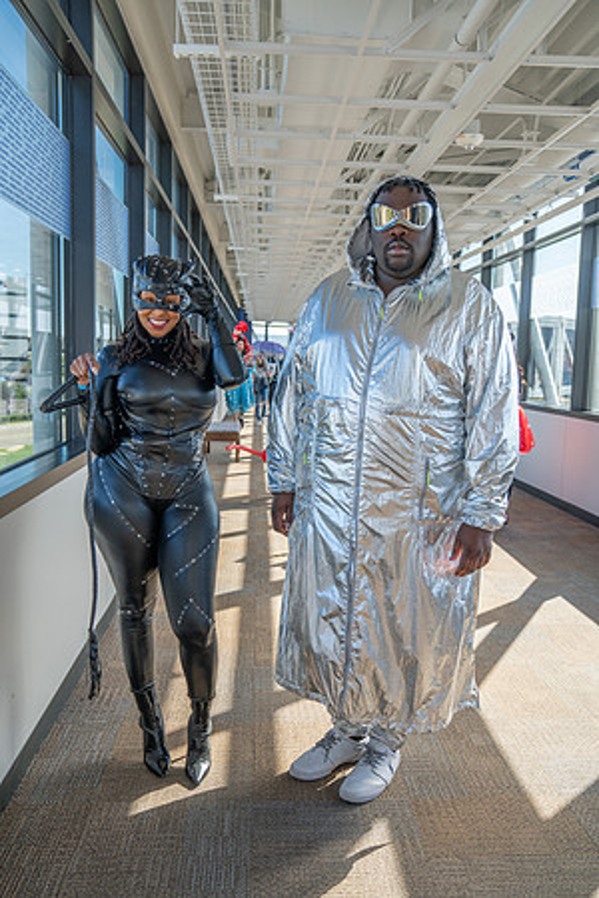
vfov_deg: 65.5
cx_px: 300
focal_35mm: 28
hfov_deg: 46.4
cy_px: 449
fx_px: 699
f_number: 4
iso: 200
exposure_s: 1/200
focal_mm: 28
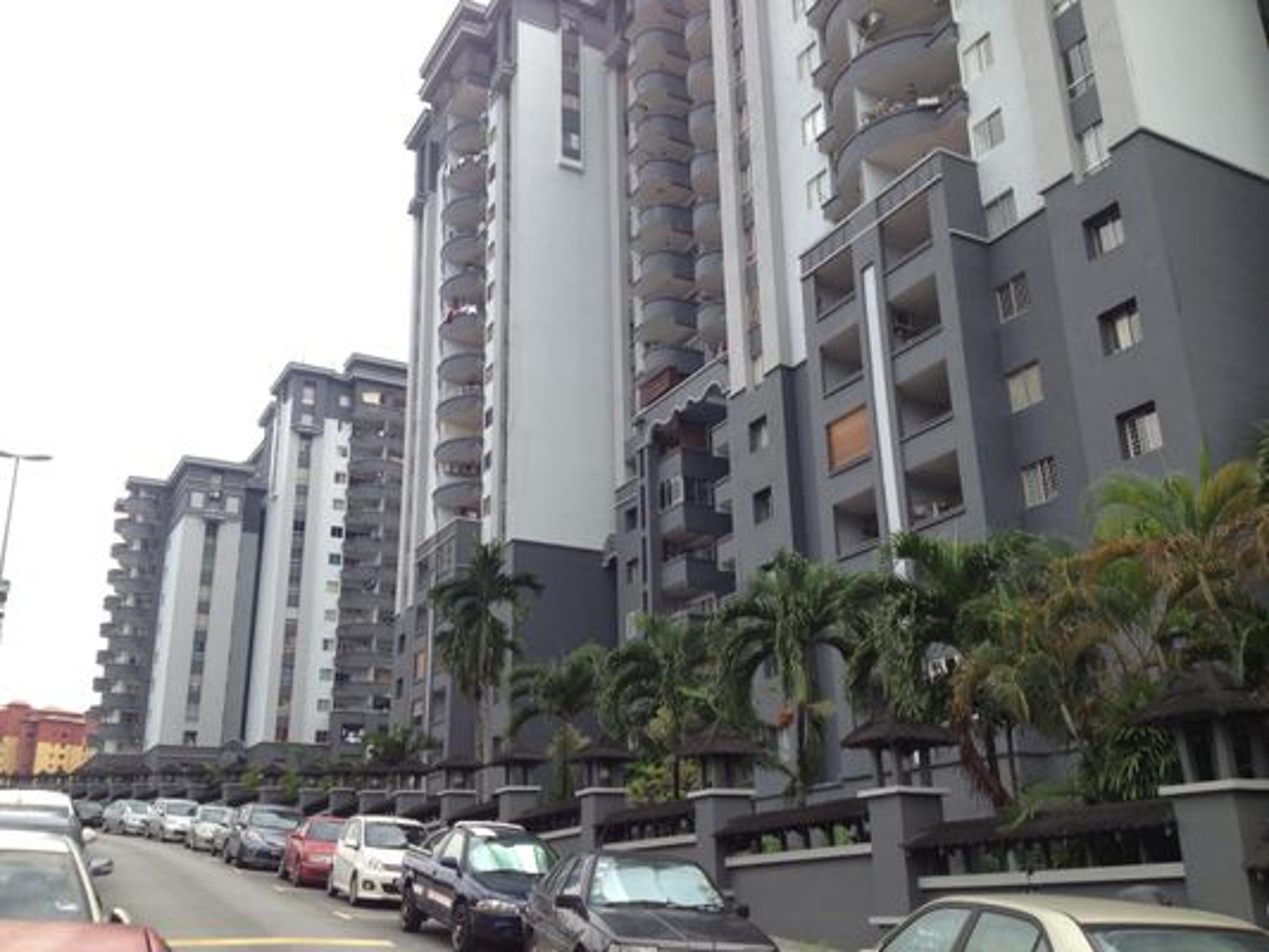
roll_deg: +2.3
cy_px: 476
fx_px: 1283
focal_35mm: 35
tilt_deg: +11.9
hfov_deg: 52.6
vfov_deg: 40.7
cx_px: 634
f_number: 2.4
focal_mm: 4.28
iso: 50
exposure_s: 1/690
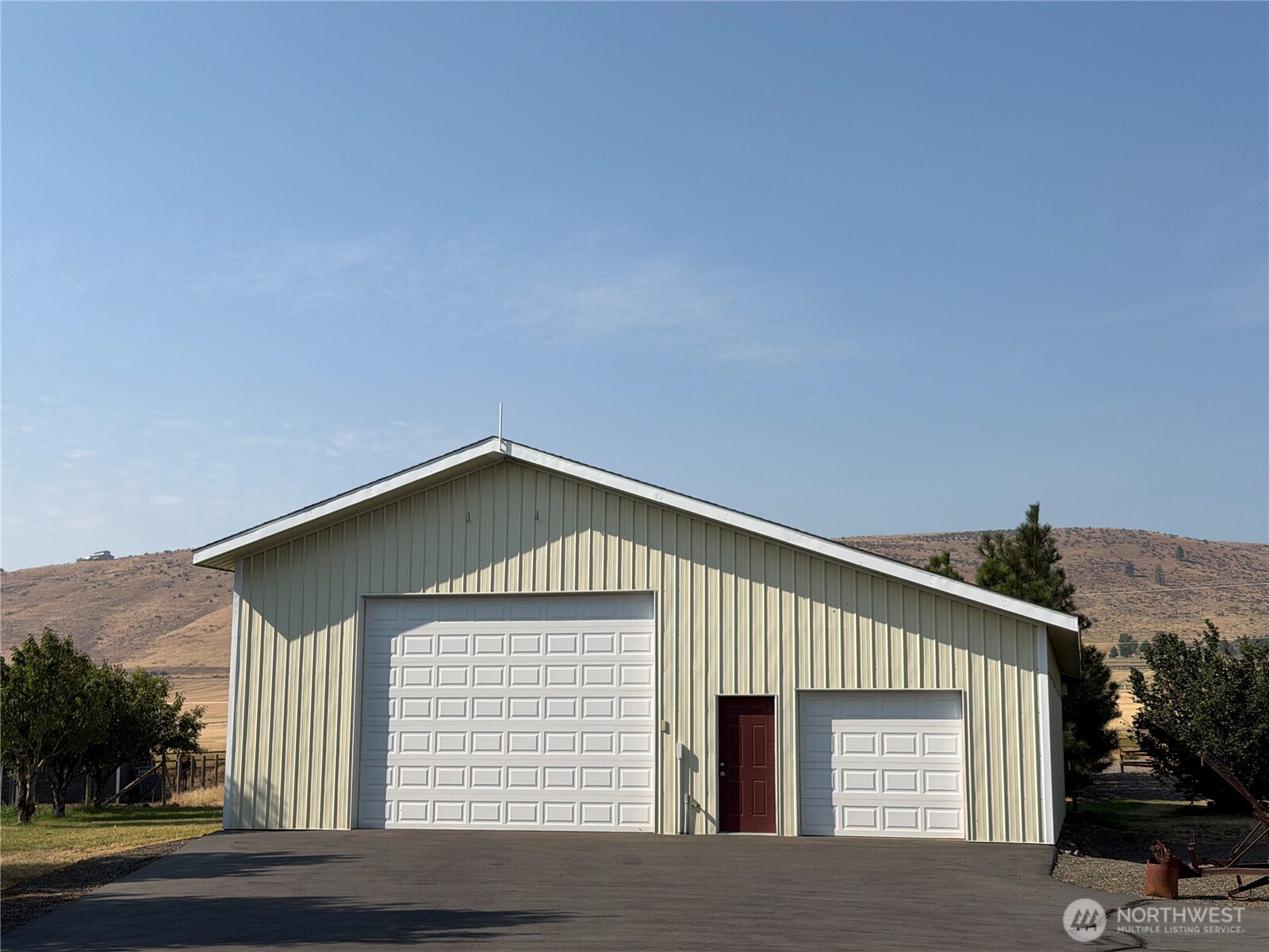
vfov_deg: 30.3
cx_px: 634
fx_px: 1760
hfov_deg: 39.7
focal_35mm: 48
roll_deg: -0.6
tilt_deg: +8.2
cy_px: 476
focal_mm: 6.76
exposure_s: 1/7874
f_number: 1.78
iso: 64
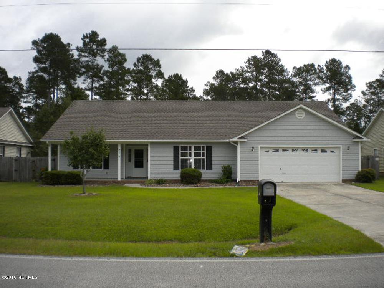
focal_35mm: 35
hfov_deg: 52.6
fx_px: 388
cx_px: 192
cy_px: 144
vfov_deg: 40.7
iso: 113
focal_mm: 6.3
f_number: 4.6
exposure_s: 1/866
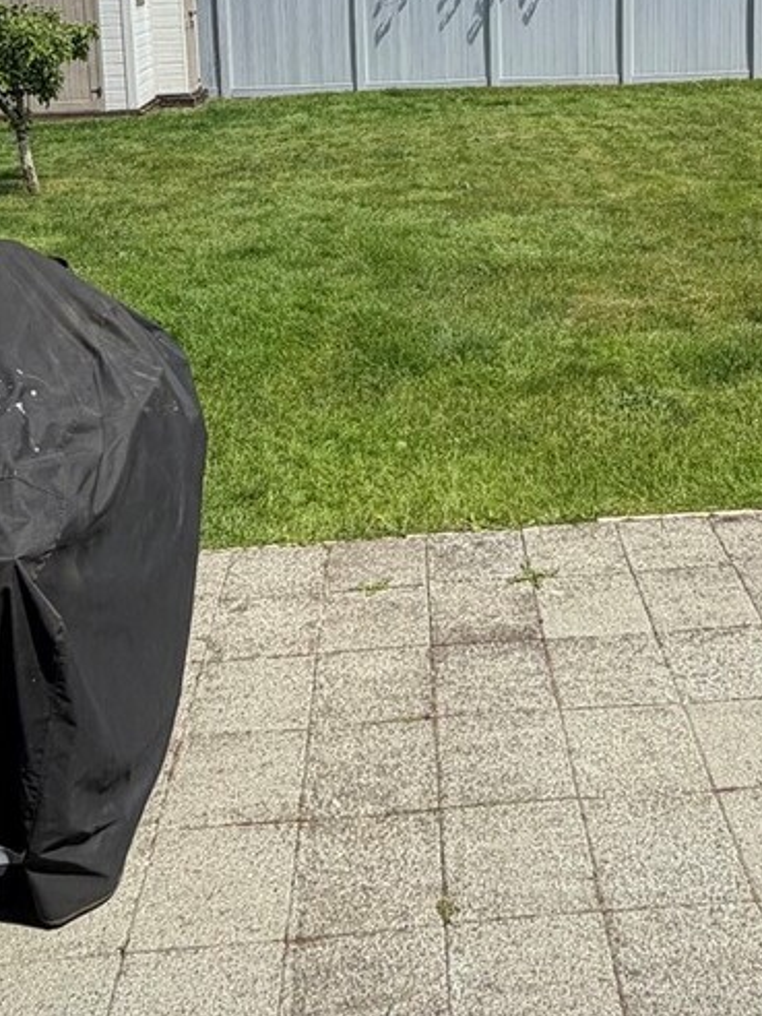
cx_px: 481
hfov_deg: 34.9
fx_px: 1203
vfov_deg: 42.1
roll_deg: +2.0
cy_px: 103
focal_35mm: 41
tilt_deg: -10.3
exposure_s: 1/770
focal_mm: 2.22
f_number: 2.2
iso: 25
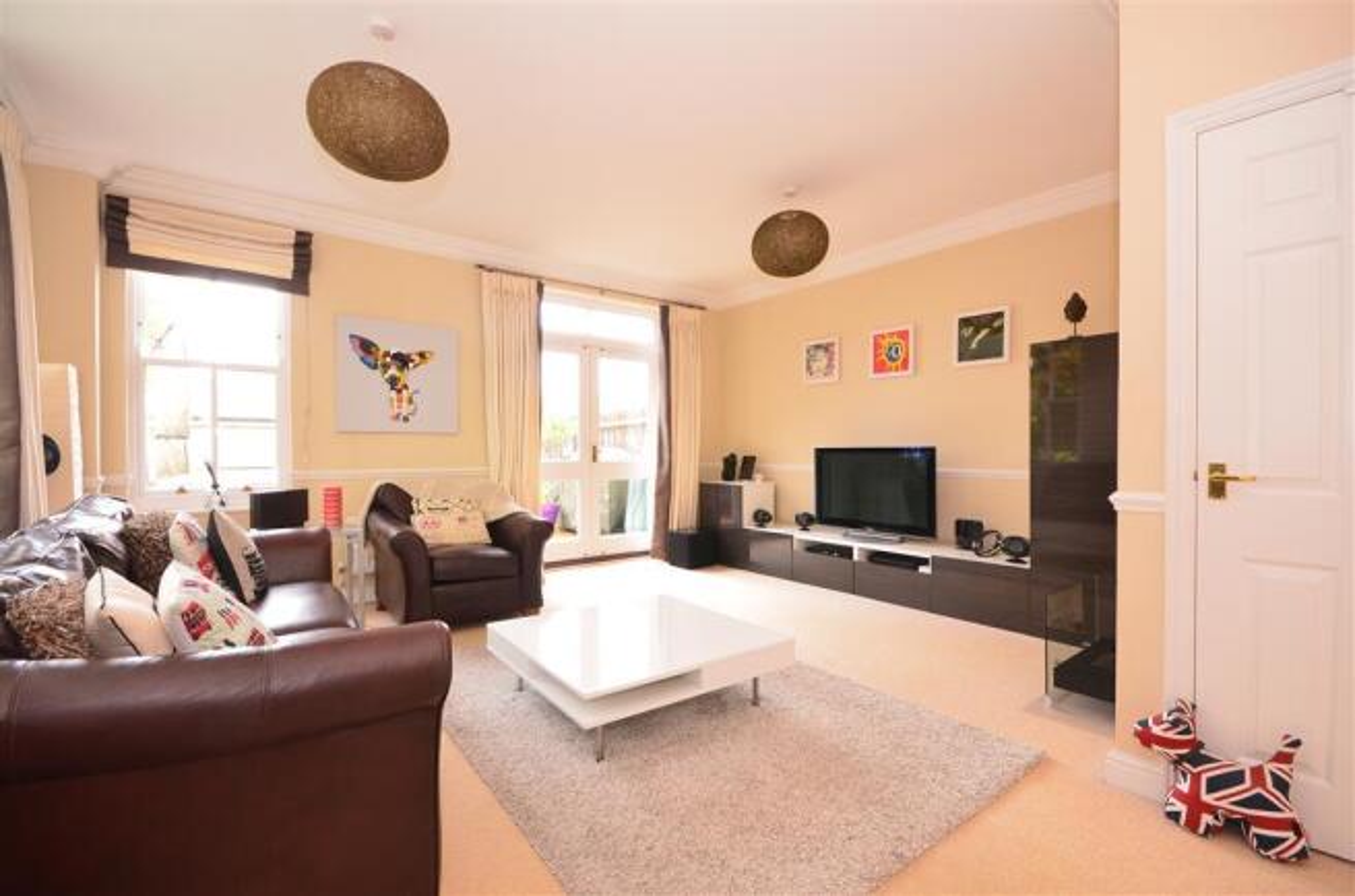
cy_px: 448
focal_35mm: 15
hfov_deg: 100.5
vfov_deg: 77.0
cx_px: 678
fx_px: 563
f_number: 8
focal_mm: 10
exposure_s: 1/6
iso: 400
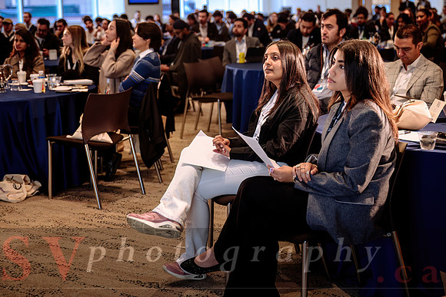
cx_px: 241
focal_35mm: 60
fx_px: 737
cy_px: 113
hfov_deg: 33.6
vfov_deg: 22.8
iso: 640
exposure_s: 1/160
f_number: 2.8
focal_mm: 48
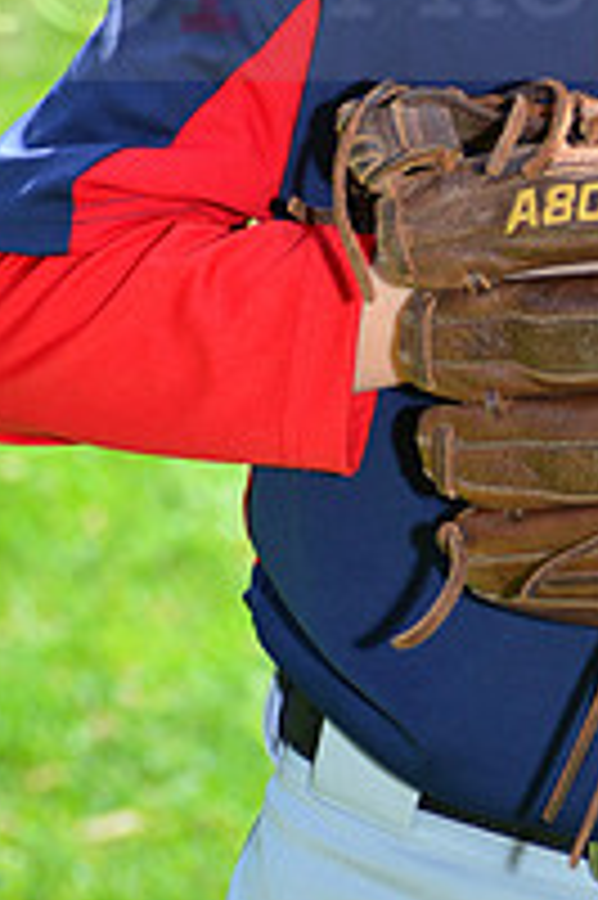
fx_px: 11605
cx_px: 654
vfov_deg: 4.4
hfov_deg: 2.9
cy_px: -63
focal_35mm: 465
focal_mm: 160
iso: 200
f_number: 8
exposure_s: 1/200
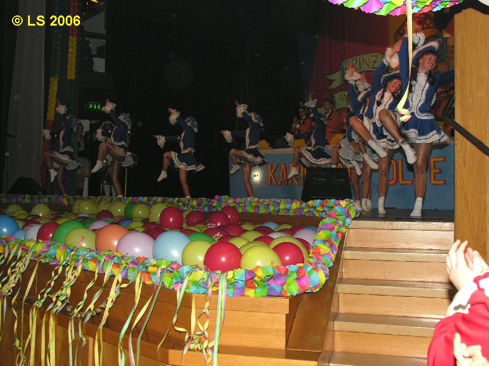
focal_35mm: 46
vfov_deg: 31.5
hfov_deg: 41.2
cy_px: 183
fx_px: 650
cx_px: 244
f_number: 4.2
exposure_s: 1/60.1
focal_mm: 11.8
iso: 100
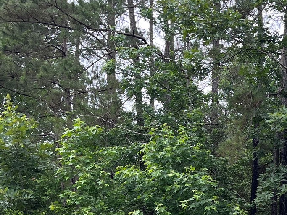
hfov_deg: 22.7
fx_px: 647
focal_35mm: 78
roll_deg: +0.3
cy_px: 263
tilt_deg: -0.5
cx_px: 357
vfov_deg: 17.9
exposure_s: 1/467
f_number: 1.6
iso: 50
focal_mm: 5.1
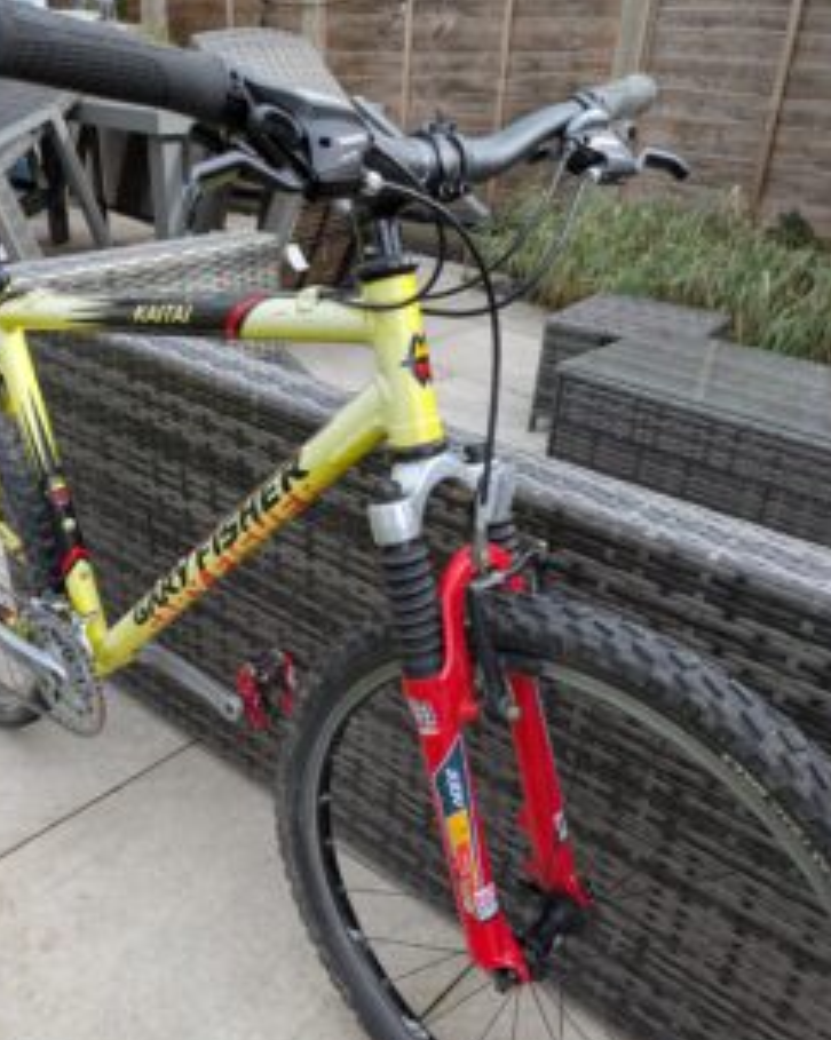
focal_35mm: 29
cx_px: 371
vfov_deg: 60.1
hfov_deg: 49.8
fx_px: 892
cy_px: 611
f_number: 1.89
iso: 46
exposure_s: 1/418
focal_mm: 5.43
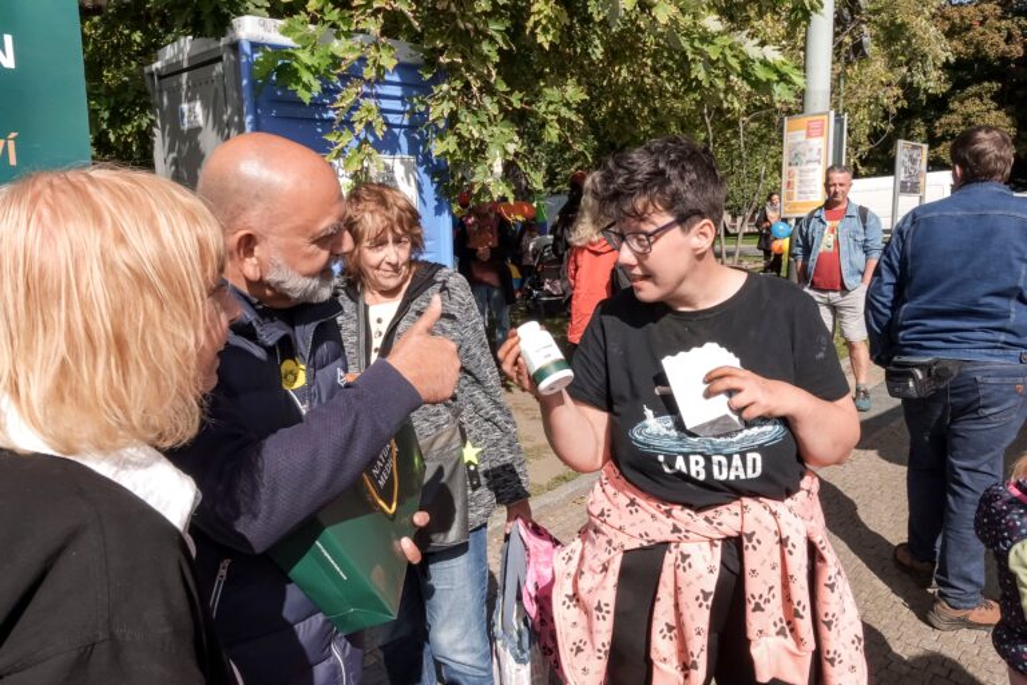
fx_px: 685
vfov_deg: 53.1
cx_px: 514
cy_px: 342
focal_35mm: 24
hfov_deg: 73.7
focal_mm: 9.31
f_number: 10
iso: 160
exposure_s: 1/200
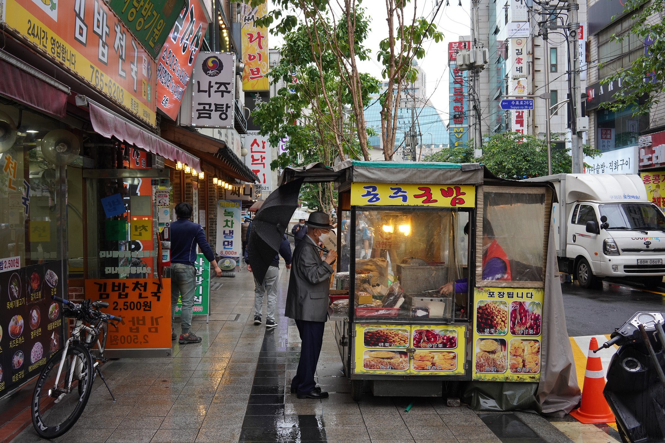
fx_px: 647
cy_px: 222
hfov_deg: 54.4
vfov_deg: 37.9
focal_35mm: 35
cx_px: 332
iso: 640
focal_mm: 35
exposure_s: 1/100
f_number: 8
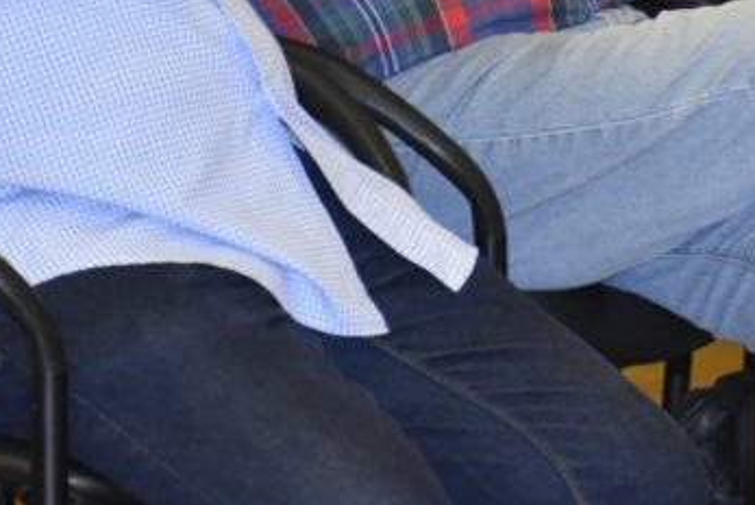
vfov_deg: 4.4
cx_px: 601
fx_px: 6507
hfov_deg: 6.6
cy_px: -231
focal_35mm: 310
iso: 1600
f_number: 5.6
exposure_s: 1/80
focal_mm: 70
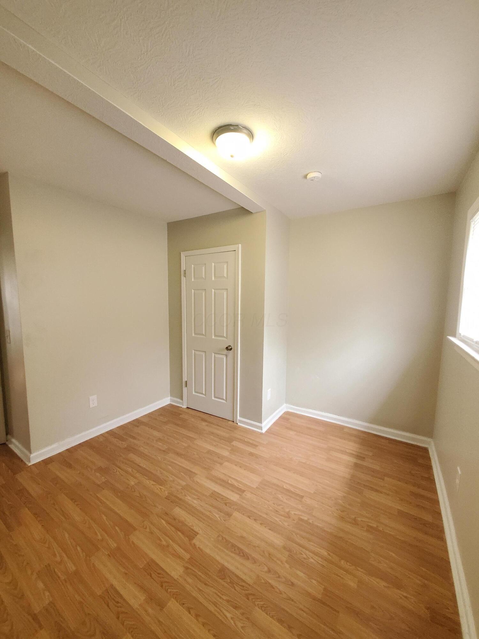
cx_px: 240
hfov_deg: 89.9
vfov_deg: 106.2
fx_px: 240
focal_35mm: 13
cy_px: 320
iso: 640
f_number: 2.2
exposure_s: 1/60
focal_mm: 1.8
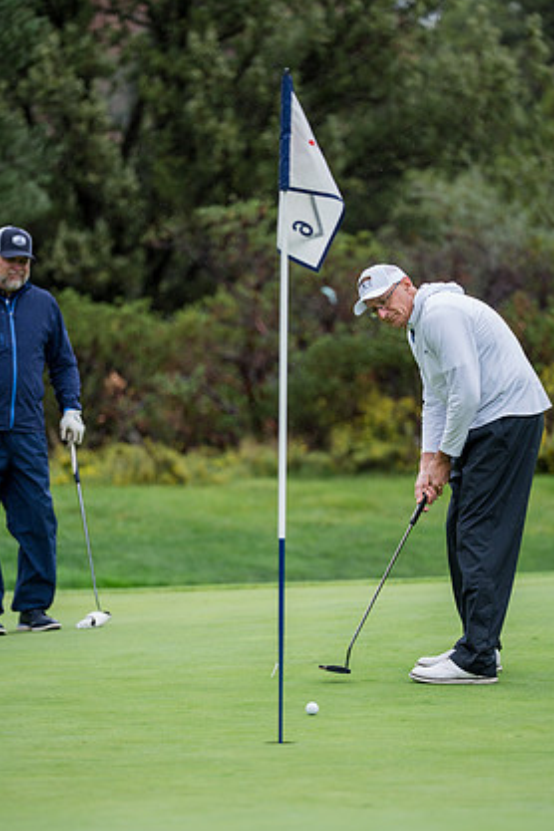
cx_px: 267
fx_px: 4986
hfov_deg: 6.4
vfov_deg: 9.5
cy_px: 444
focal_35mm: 216
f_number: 2.8
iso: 500
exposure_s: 1/1600
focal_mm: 200
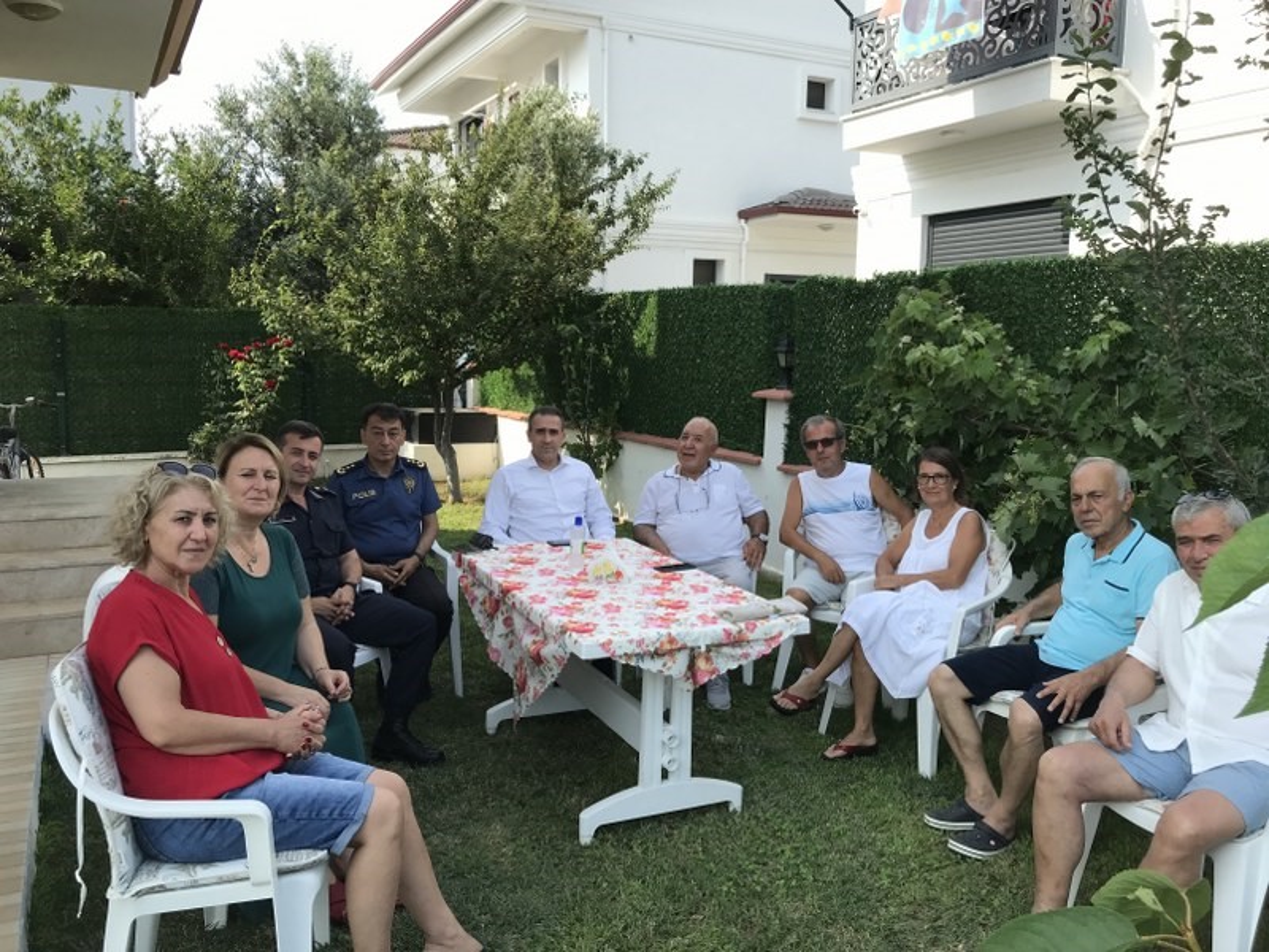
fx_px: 1026
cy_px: 476
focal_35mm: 28
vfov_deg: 49.7
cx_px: 634
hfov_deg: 63.4
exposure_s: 1/840
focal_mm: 3.99
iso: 20
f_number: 1.8
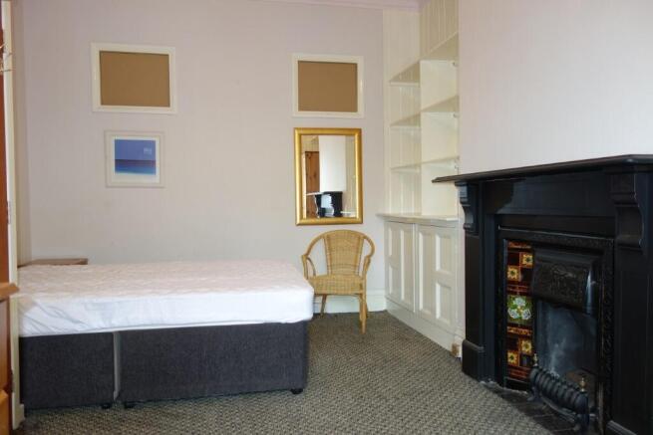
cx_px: 326
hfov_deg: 65.5
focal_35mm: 28
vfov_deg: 46.4
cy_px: 218
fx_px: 508
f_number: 1.8
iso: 125
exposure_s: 1/40
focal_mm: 10.4
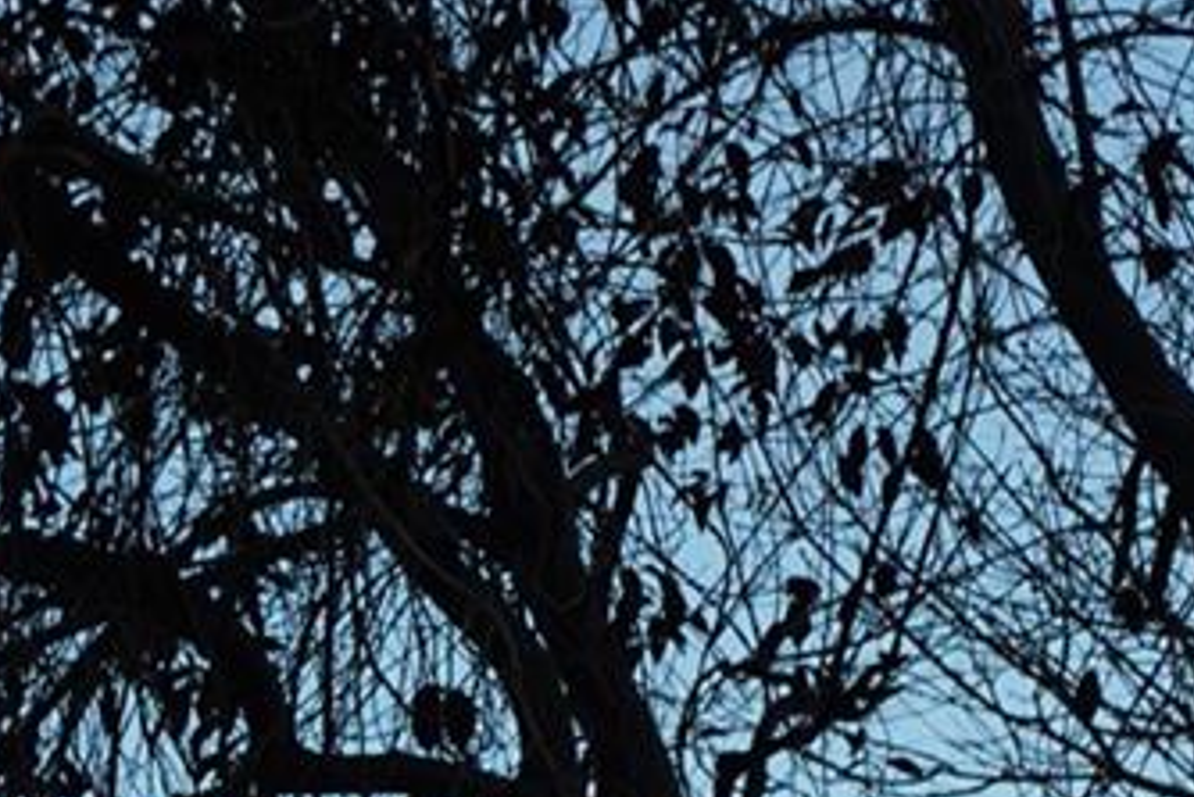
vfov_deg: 7.1
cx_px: -1080
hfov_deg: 10.5
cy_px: 1841
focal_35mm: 182
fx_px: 6039
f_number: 4
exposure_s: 1/25
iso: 1600
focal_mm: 38
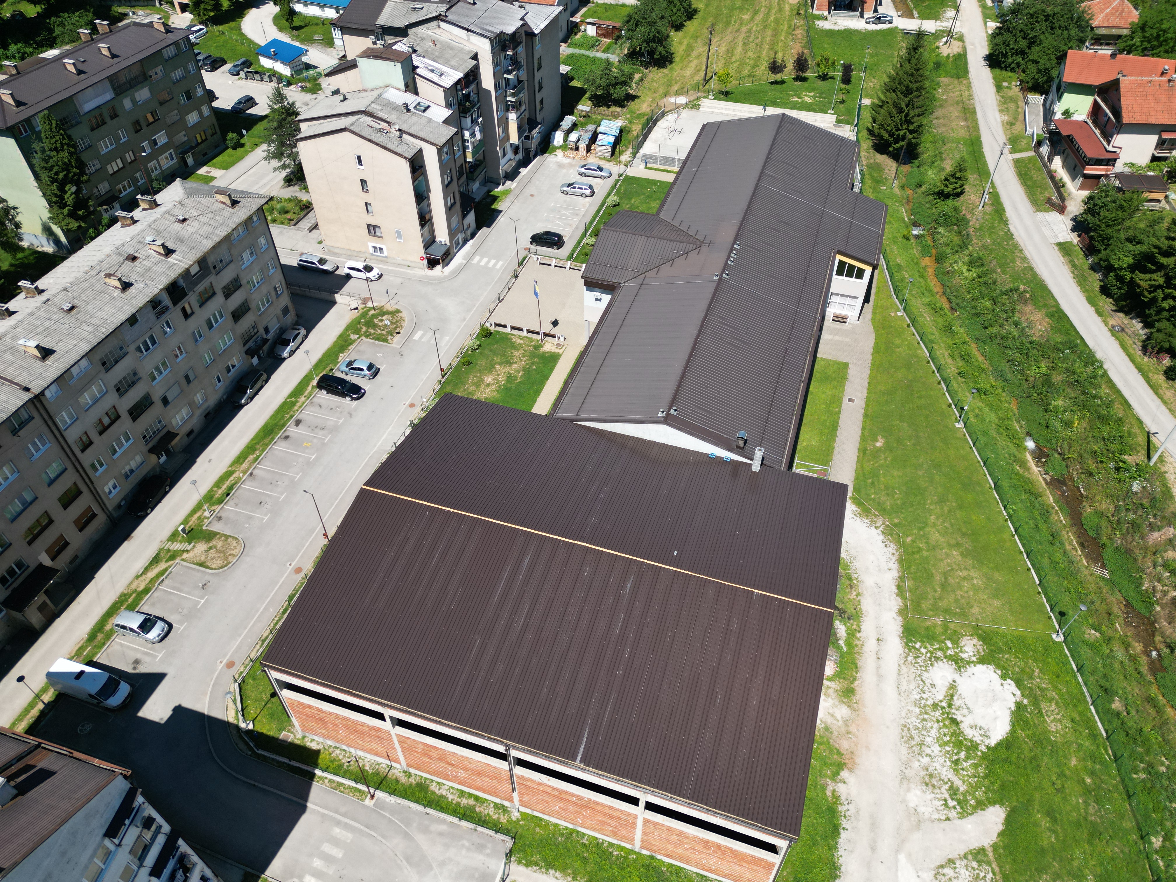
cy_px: 441
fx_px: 815
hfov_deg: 71.6
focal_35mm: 24
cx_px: 588
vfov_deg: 56.8
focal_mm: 6.72
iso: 150
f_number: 1.7
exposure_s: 1/3200
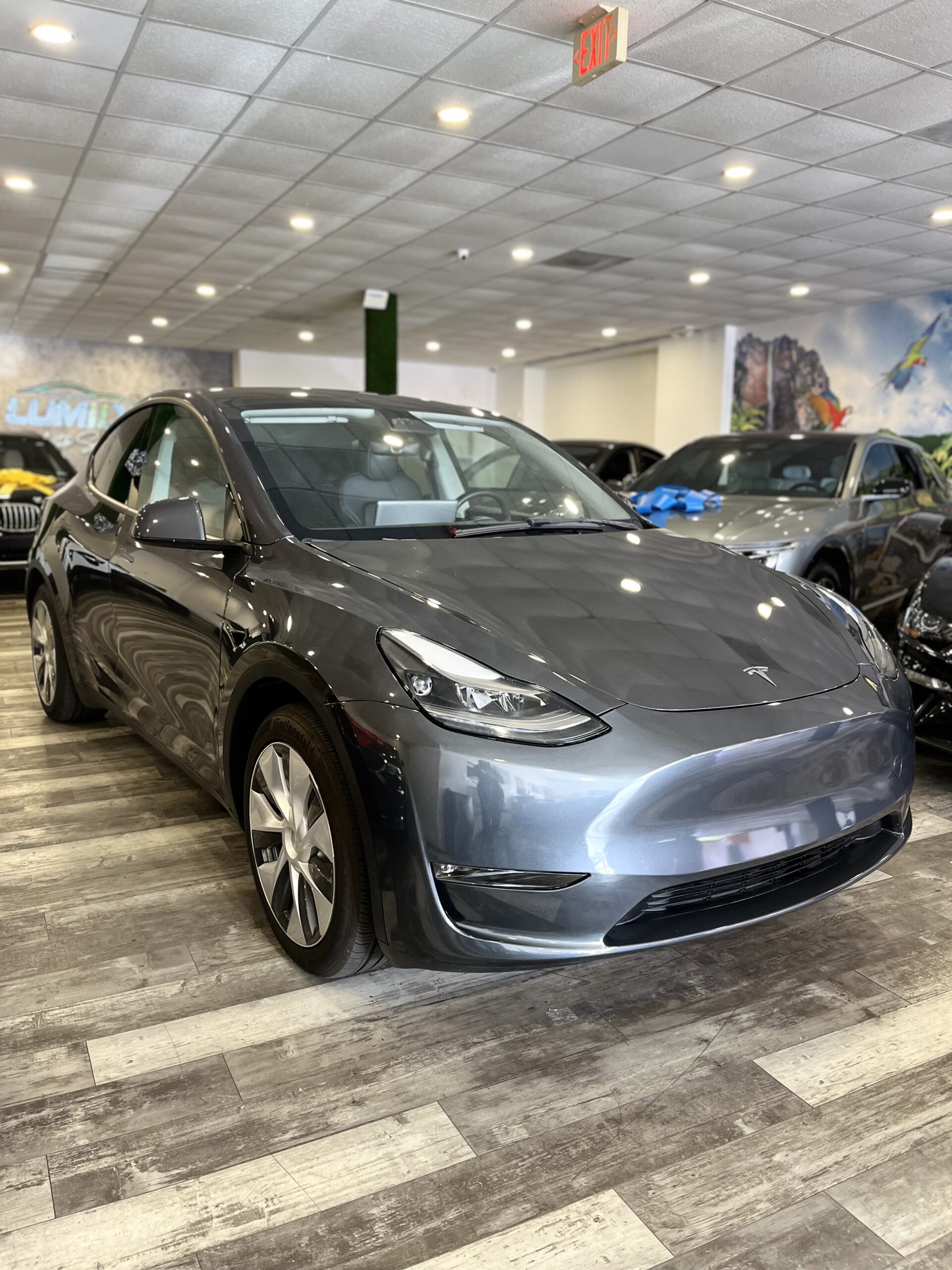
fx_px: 953
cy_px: 635
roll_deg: -0.9
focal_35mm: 26
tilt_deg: -9.4
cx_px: 476
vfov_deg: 67.3
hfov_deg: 53.1
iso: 160
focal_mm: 5.1
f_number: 1.6
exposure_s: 1/60
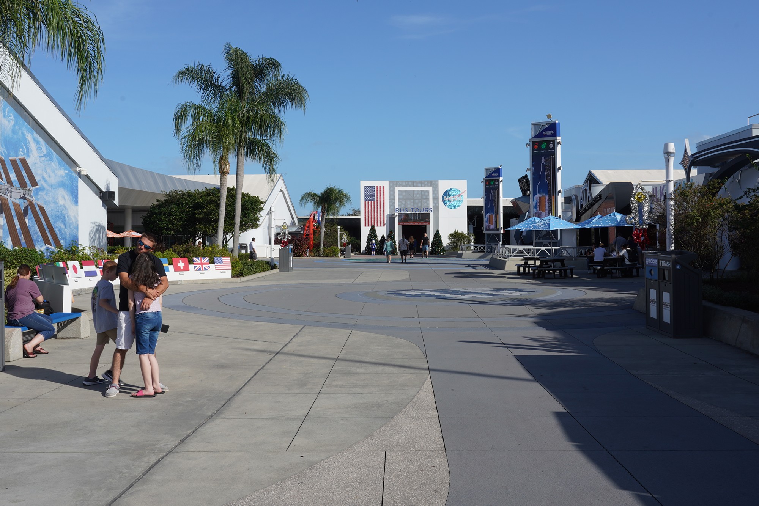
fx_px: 590
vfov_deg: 46.4
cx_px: 380
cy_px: 253
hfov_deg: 65.5
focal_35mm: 28
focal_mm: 28
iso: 100
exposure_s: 1/100
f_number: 18
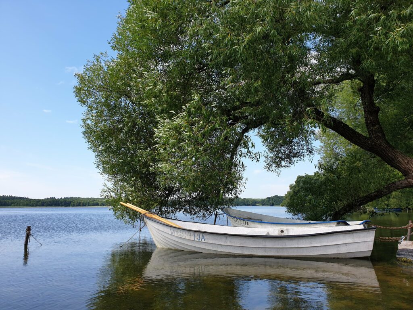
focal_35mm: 26
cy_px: 155
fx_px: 310
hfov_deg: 67.3
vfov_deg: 53.1
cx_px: 206
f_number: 2.4
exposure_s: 1/876
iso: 50
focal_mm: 4.3
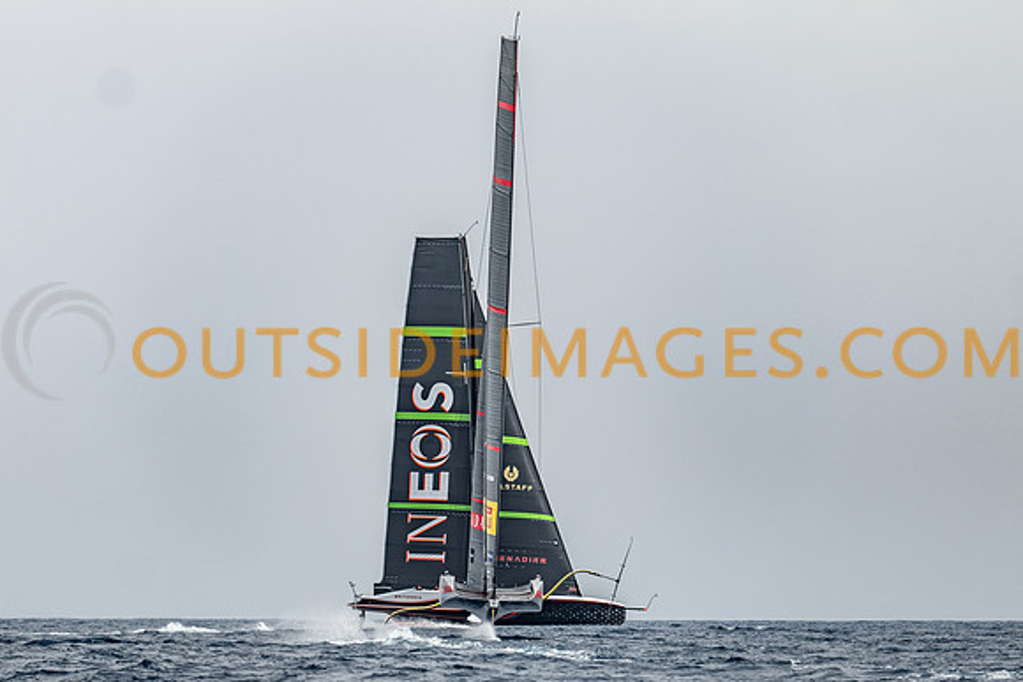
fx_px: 6748
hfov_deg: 8.7
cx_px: 512
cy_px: 375
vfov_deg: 5.8
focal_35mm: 237
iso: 100
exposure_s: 1/2000
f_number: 4
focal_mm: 200
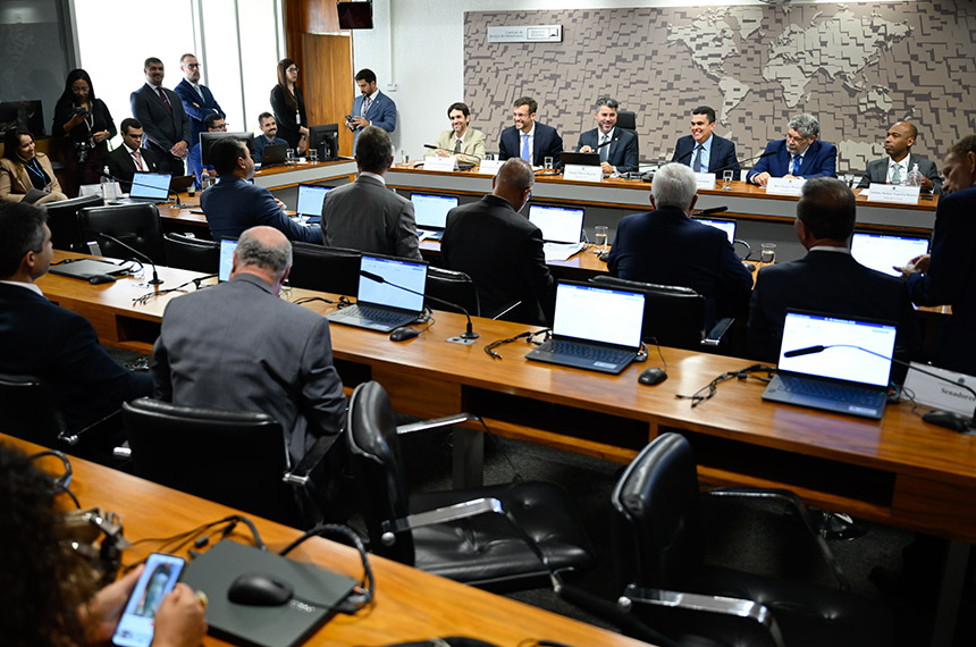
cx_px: 488
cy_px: 324
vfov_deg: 41.0
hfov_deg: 58.8
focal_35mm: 32
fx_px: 866
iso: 1600
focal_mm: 32
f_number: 2.8
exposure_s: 1/160
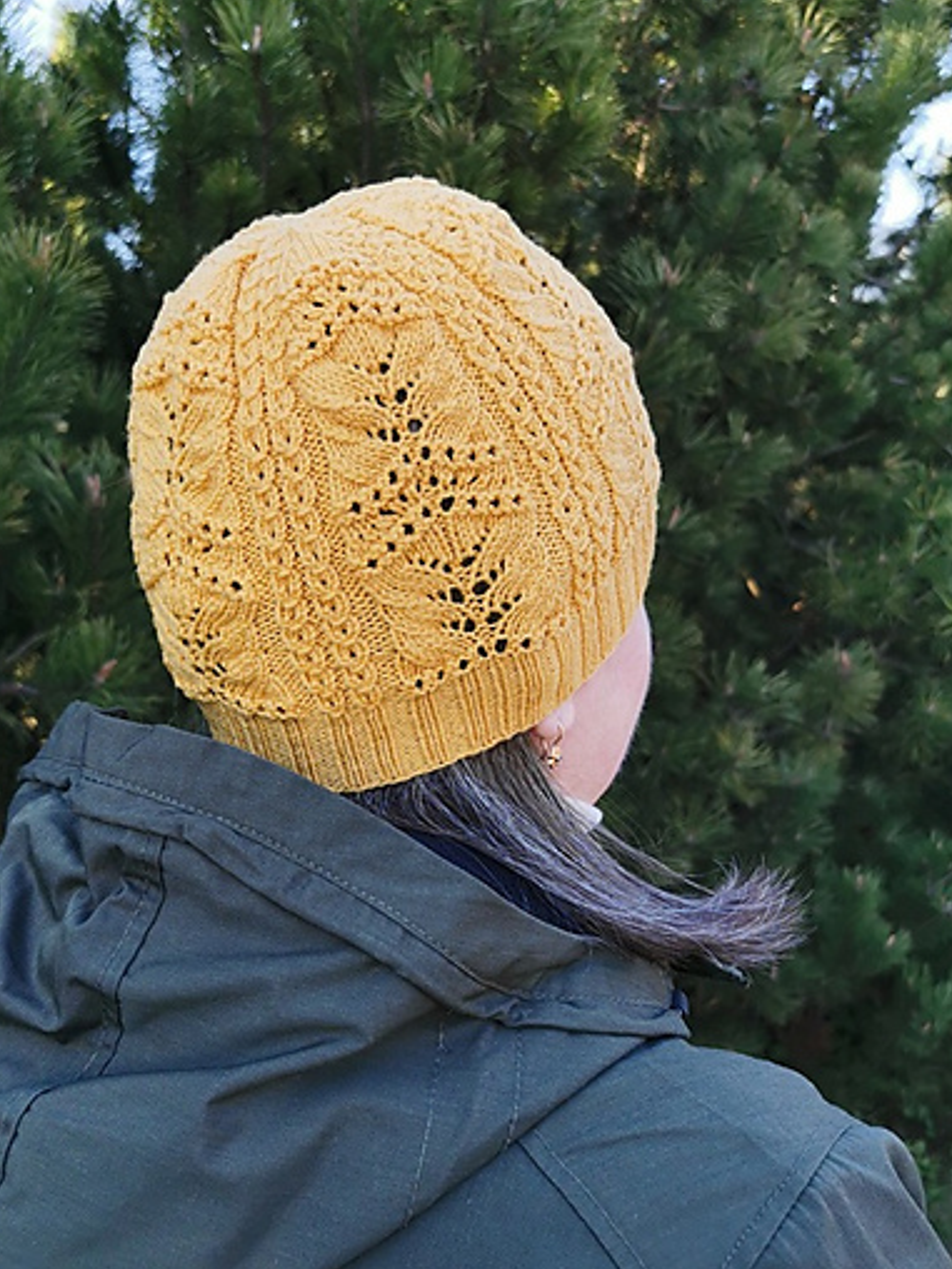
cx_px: 362
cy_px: 769
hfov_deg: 41.5
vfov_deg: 53.5
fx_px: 1247
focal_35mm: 34
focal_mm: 5.56
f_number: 1.6
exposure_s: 1/618
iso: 50
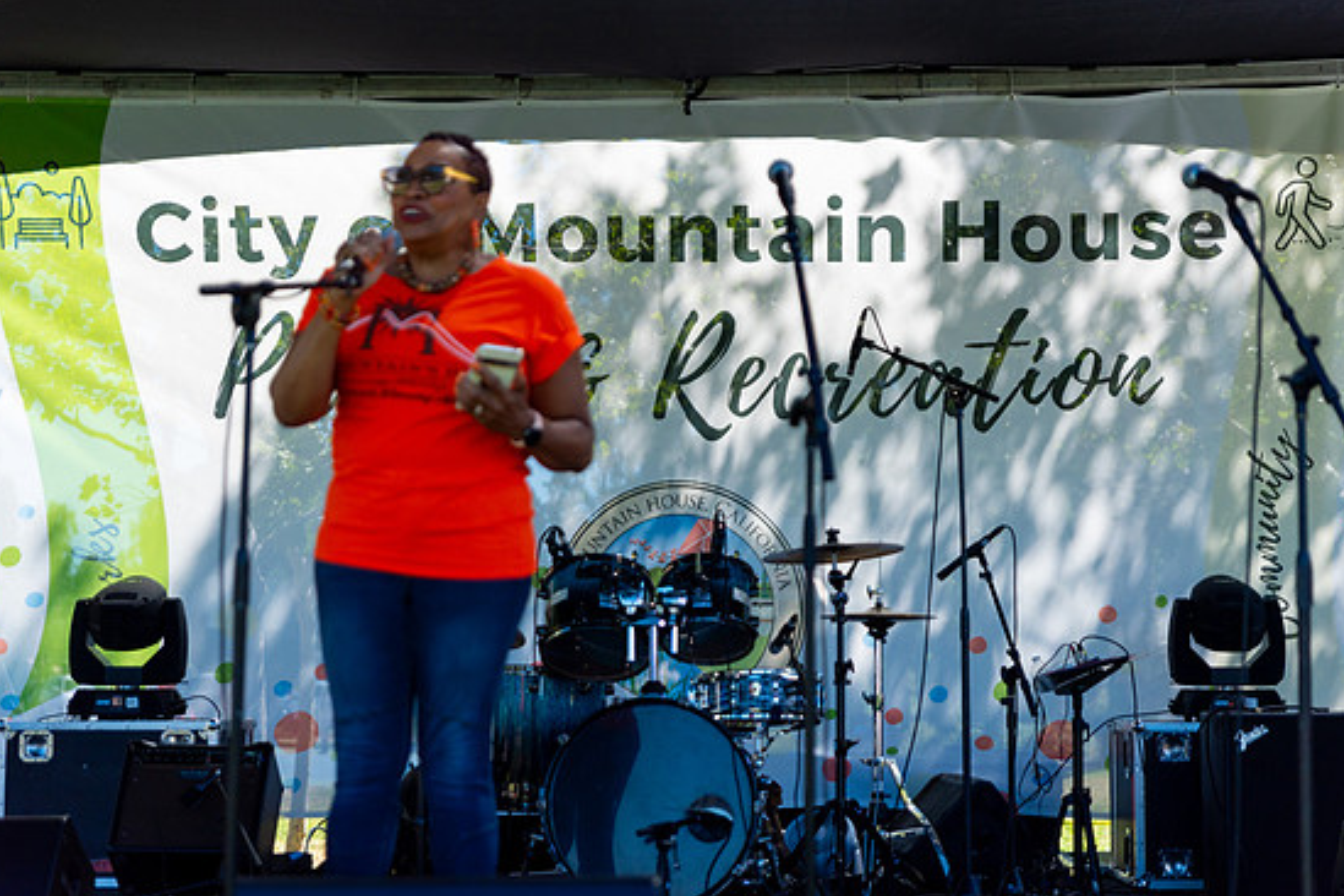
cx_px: 695
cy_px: 432
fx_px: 2762
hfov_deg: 27.3
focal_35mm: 74
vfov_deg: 18.4
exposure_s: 1/4000
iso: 160
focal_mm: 70
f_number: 2.8
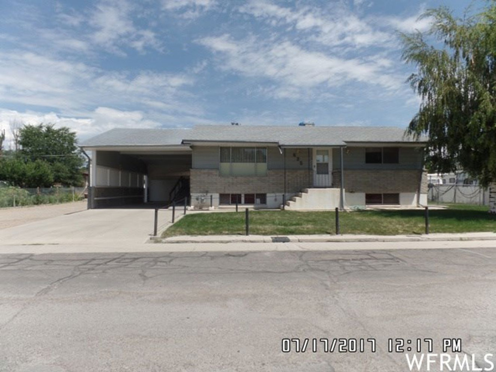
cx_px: 248
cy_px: 186
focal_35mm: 23
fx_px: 330
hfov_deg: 73.9
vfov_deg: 58.9
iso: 80
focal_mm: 4.1
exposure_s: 1/1000
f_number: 3.5
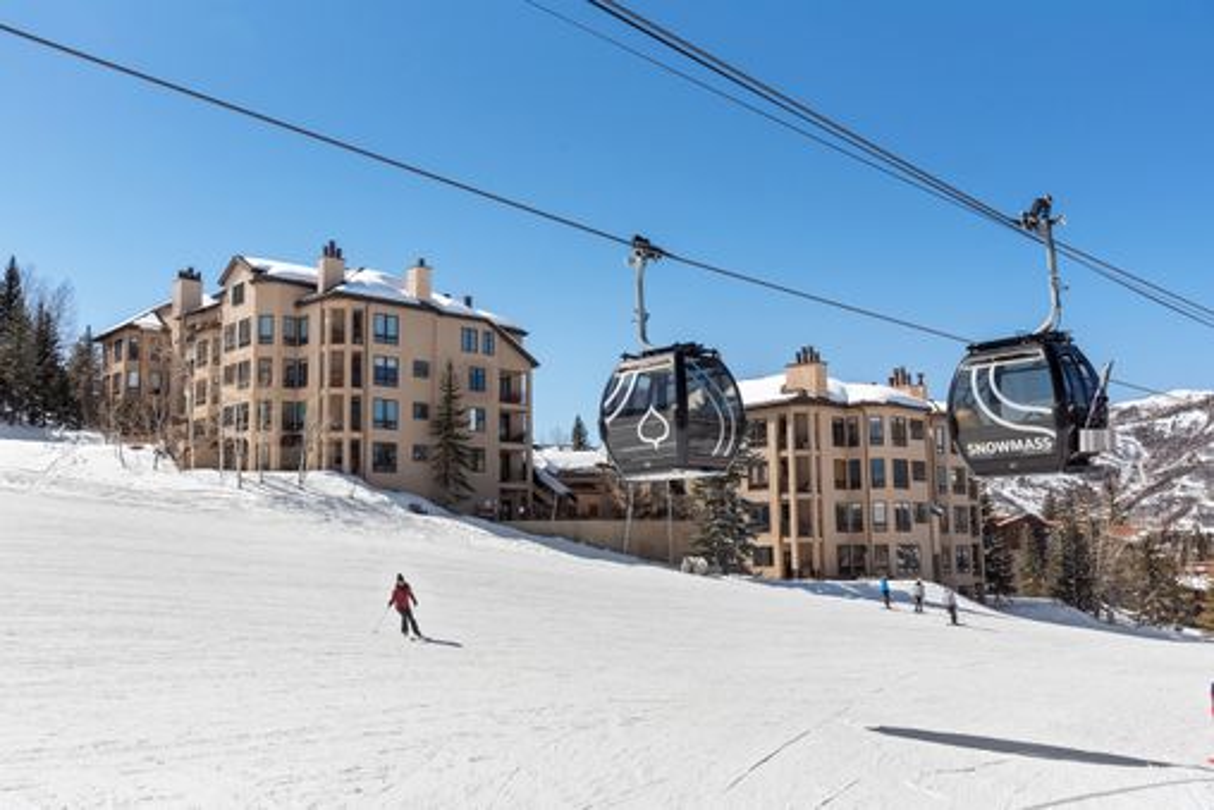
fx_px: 1147
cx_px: 607
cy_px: 405
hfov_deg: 55.8
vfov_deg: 38.9
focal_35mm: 34
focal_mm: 34
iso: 200
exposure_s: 1/1600
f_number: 8
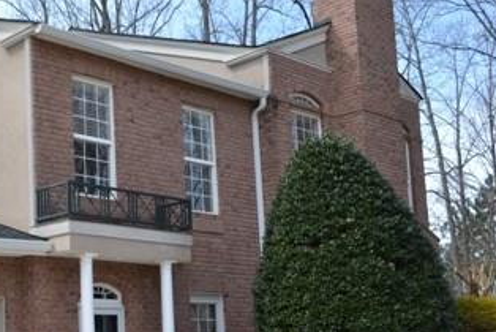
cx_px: 28
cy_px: 258
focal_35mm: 55
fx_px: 758
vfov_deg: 24.3
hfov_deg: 33.8
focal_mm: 18
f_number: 6.3
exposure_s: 1/160
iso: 100
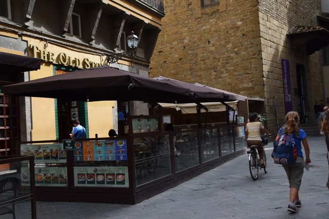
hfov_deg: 50.6
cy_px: 107
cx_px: 147
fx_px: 347
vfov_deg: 35.0
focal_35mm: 38
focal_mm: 22
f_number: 8
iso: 320
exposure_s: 1/250
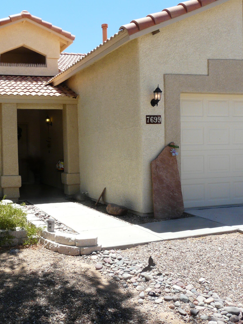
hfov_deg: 36.3
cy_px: 160
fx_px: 356
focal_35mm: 38
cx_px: 44
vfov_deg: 49.0
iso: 100
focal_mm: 4.6
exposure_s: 1/320
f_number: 5.6
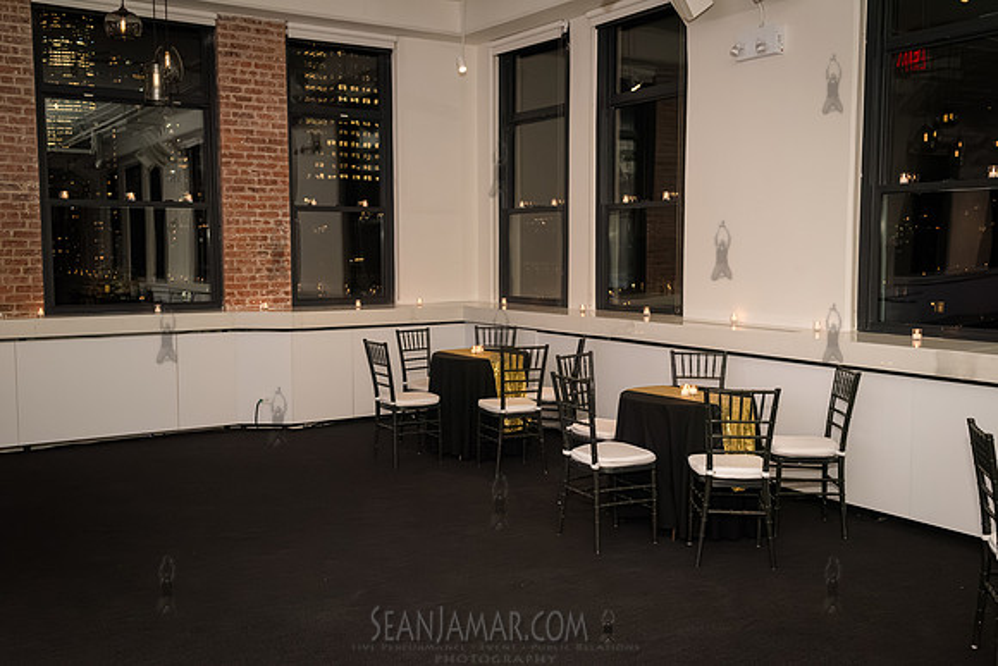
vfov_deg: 37.9
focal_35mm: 35
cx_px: 499
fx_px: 970
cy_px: 333
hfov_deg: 54.4
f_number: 5
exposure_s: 1/400
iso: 8000
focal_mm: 35
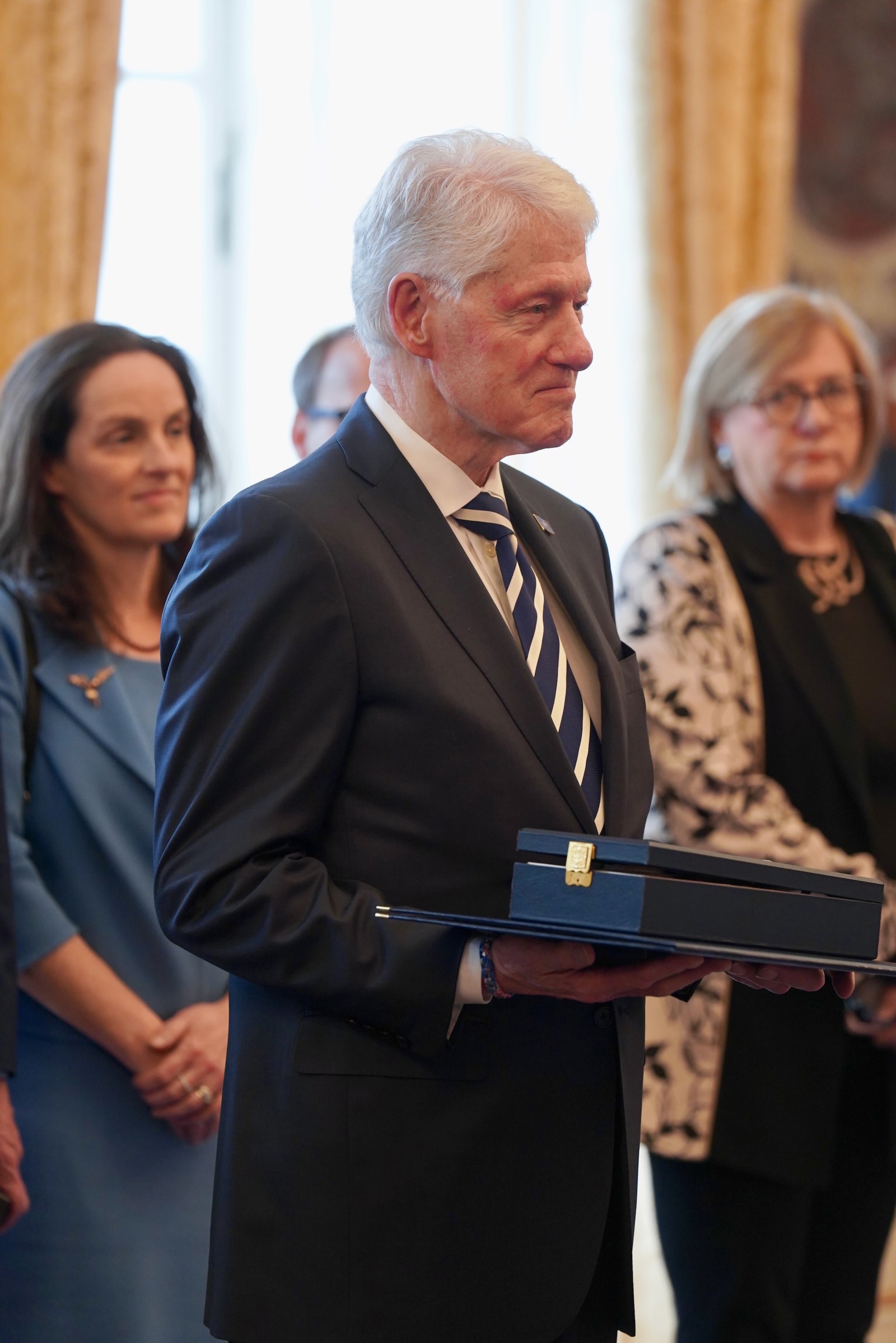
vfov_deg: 10.4
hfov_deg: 6.9
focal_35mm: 198
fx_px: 7391
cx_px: 448
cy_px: 672
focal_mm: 198
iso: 2000
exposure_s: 1/200
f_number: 4
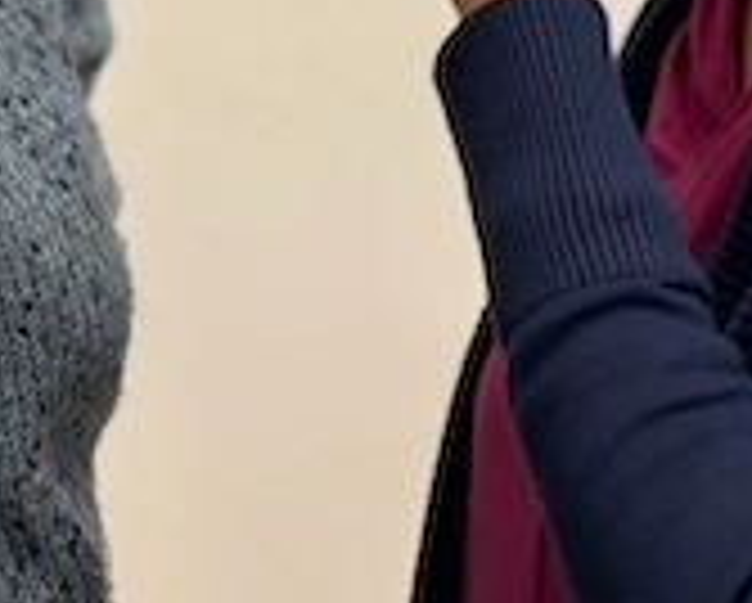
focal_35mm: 108
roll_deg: -3.6
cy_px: -562
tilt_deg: +2.4
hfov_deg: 17.5
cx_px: 59
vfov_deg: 12.7
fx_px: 2406
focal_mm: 5.96
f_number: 1.6
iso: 200
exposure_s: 1/56
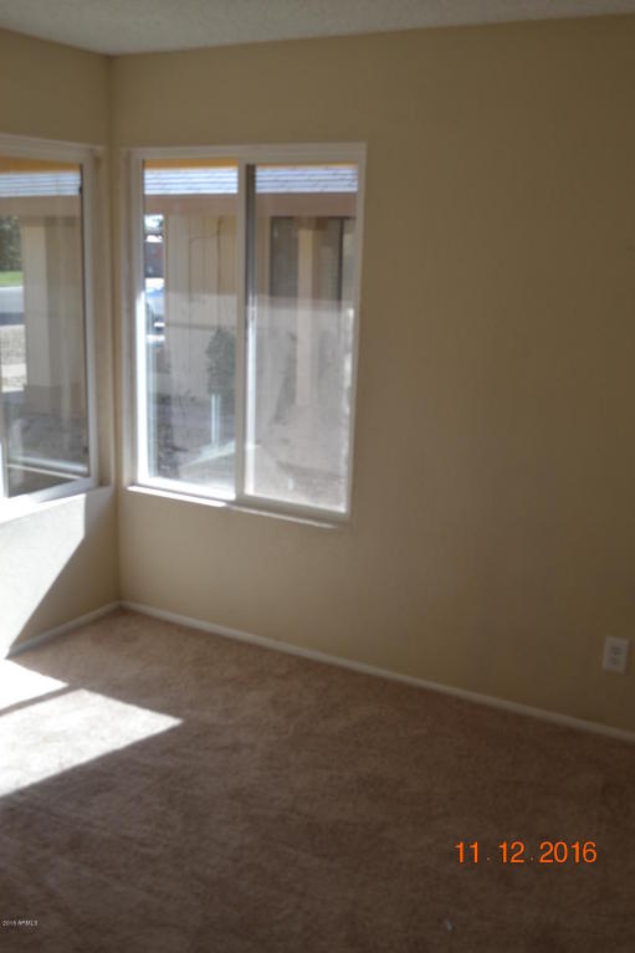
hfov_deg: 36.9
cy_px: 476
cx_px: 318
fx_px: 953
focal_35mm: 36
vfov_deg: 53.1
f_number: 5.6
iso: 180
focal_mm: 24
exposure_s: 1/125
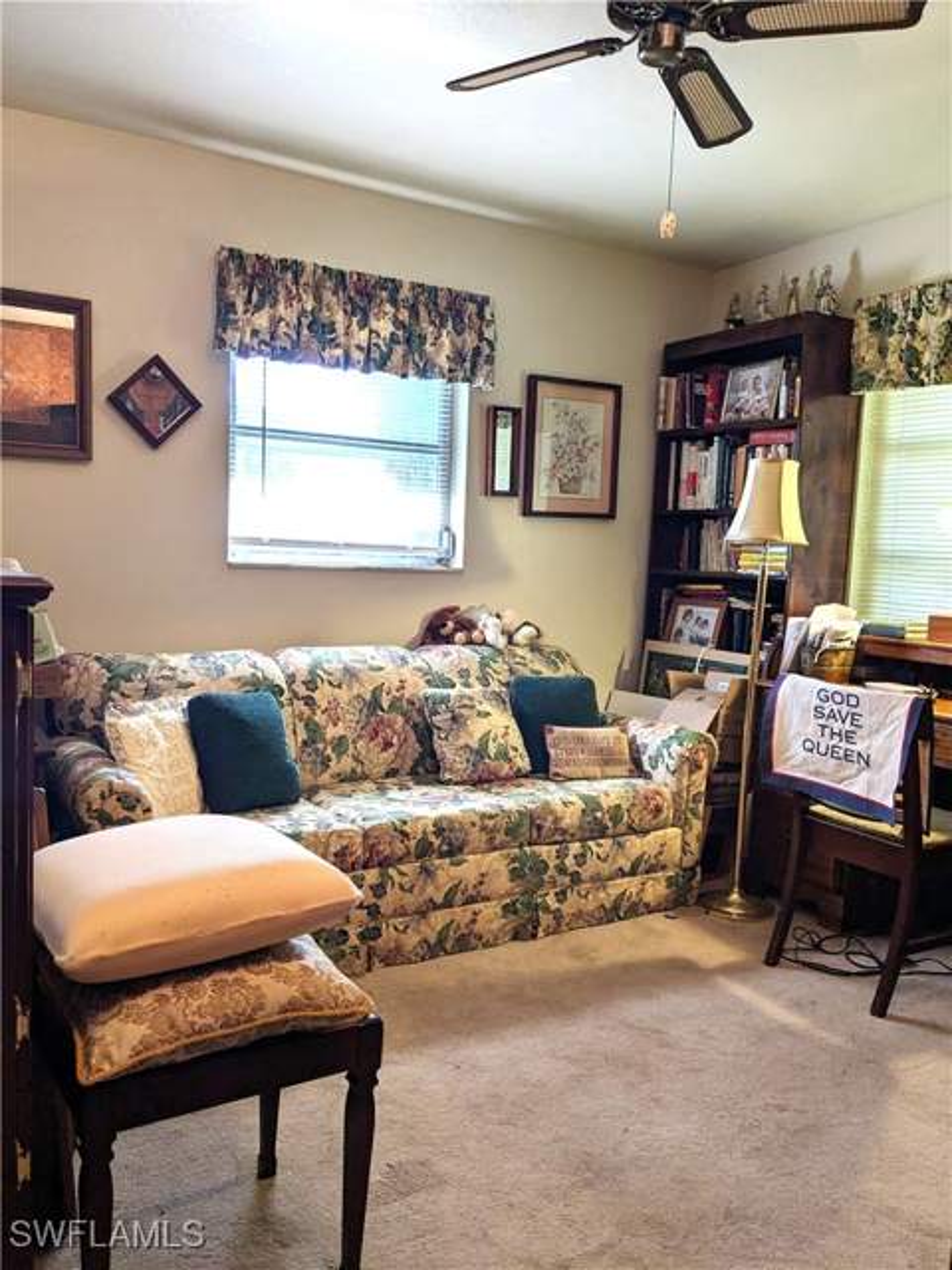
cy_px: 635
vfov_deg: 65.3
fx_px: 990
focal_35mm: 27
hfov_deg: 51.4
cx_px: 476
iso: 54
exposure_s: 1/60
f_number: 1.73
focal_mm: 4.38
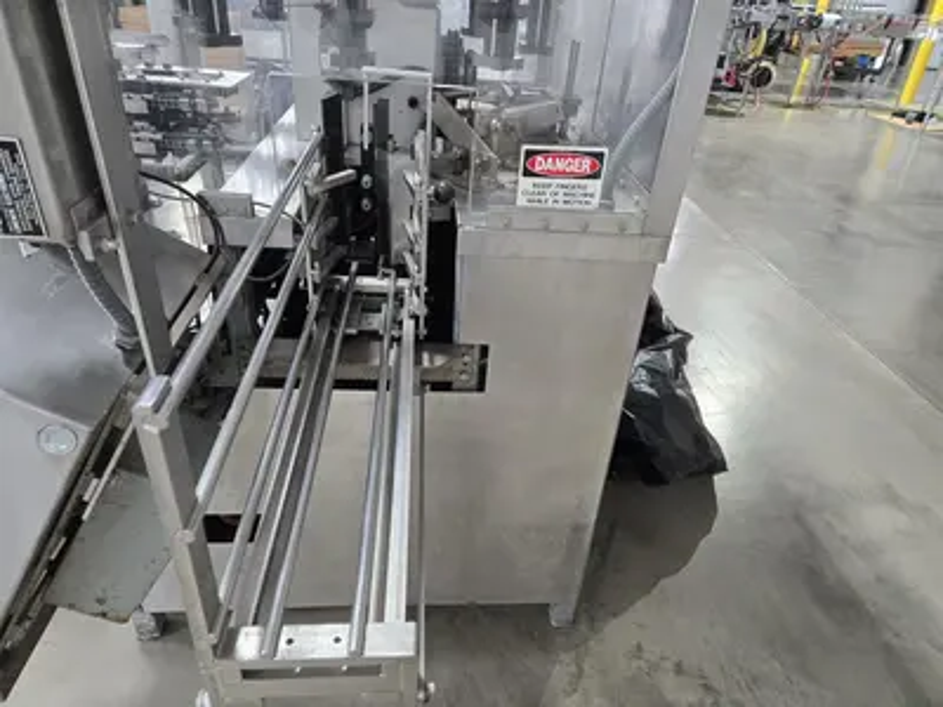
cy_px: 354
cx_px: 472
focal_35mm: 23
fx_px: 627
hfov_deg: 73.9
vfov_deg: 58.9
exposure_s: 1/120
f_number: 1.8
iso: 500
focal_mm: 5.4
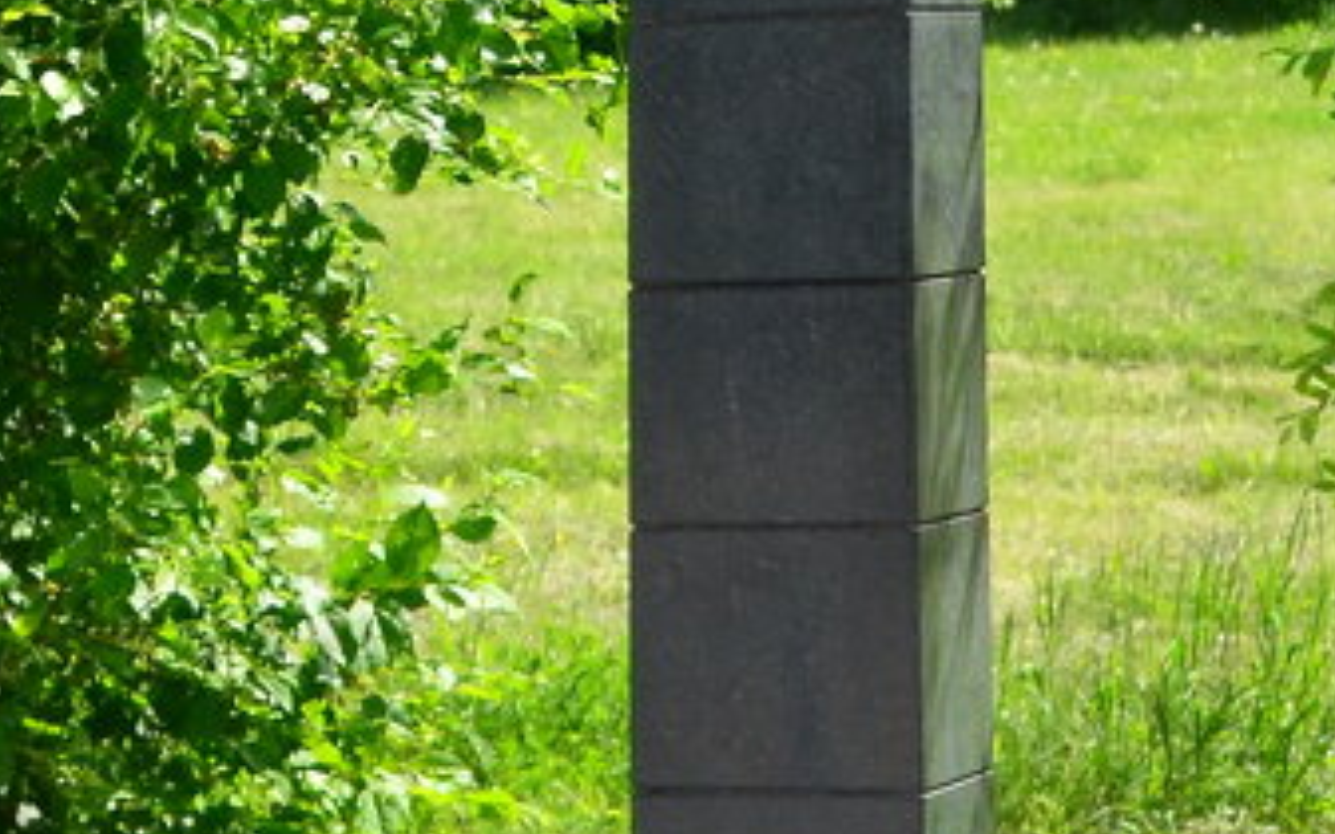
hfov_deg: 9.8
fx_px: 7531
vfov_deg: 6.3
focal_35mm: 207
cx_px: -620
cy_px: 371
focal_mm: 38
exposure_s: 1/1250
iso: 640
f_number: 6.3
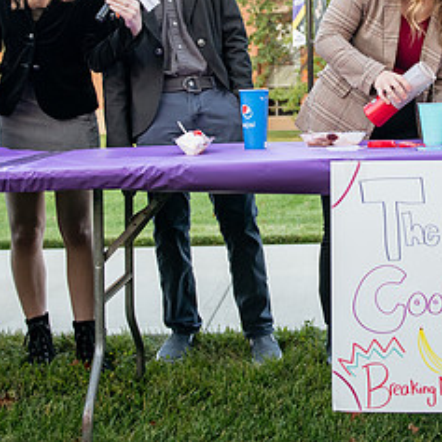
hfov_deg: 31.2
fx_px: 780
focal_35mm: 54
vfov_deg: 30.8
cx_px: 321
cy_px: 85
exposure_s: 1/400
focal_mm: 26
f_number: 3.2
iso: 1000
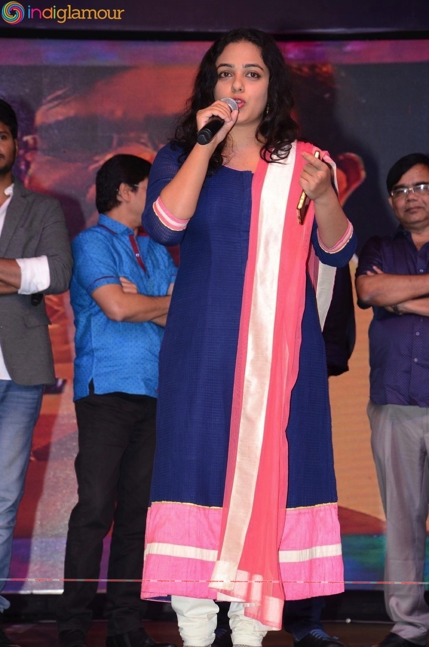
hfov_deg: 8.7
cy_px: 324
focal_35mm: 158
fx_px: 2827
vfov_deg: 13.1
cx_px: 214
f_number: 6.3
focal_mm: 105
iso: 1000
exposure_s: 1/125
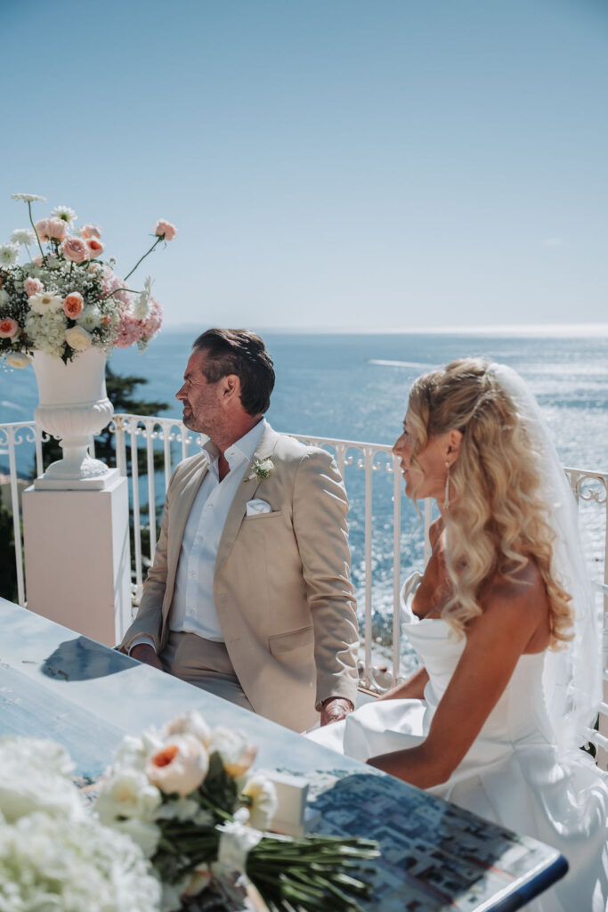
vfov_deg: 51.9
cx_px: 304
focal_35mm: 37
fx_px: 937
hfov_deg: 36.0
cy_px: 456
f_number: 3.2
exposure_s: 1/800
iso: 800
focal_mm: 37
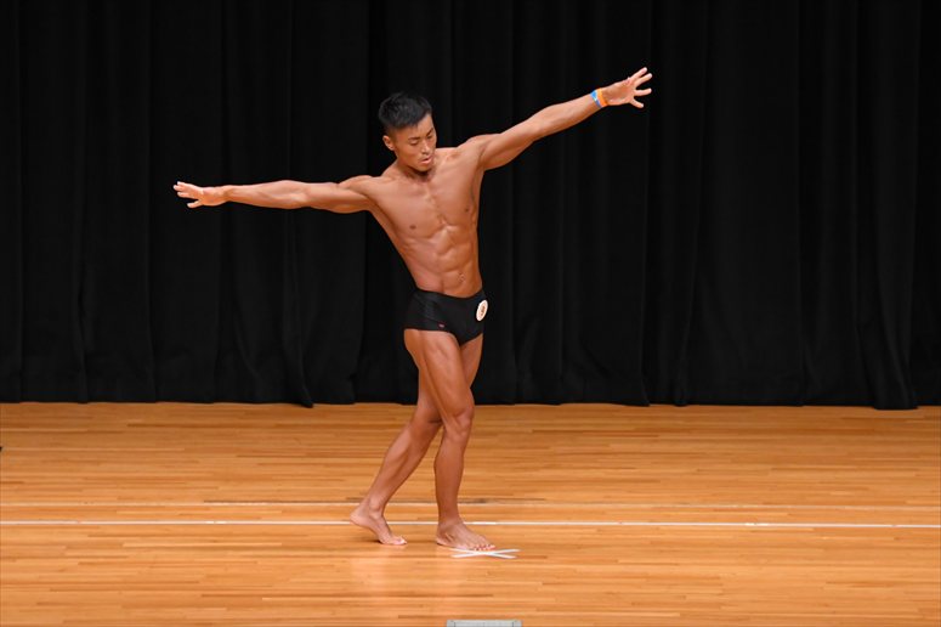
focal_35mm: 240
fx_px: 6270
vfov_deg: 5.7
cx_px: 470
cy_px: 314
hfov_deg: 8.6
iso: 3200
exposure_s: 1/400
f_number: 5.6
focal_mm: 160
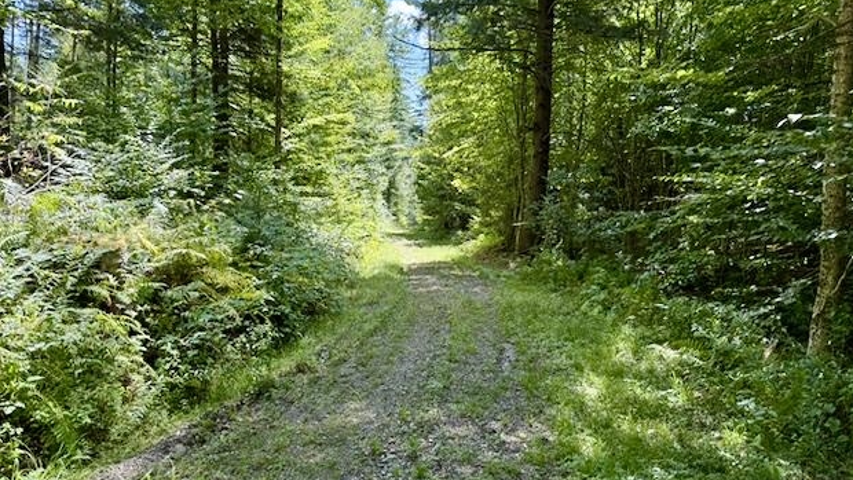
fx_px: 611
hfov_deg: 69.8
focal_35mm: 27
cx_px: 439
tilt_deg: -7.1
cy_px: 249
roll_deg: -2.1
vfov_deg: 42.9
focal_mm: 6.76
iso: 100
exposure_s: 1/528
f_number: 1.78
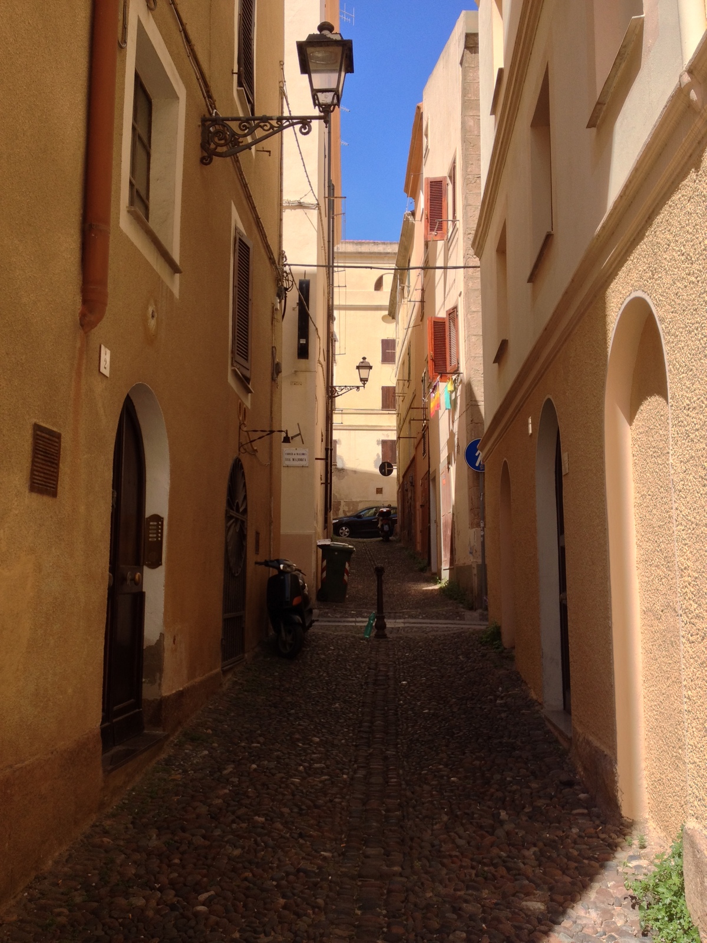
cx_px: 354
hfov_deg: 40.7
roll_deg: +1.7
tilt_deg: +5.4
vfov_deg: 52.6
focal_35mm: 35
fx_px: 953
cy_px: 472
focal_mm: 4.28
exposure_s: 1/717
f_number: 2.4
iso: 50
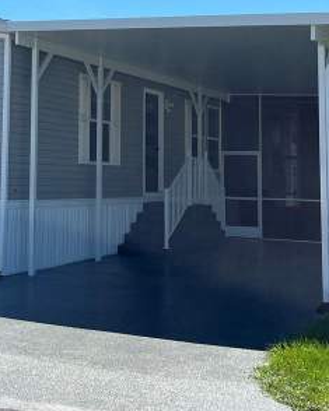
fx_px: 840
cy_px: 81
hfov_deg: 21.3
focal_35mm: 69
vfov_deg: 27.0
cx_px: -6
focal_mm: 5.1
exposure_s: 1/3876
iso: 50
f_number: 1.6
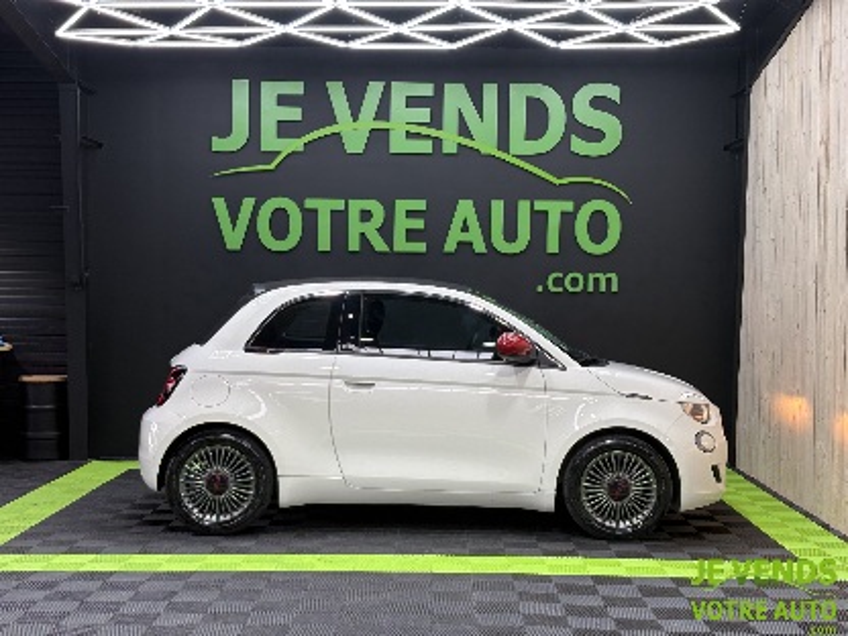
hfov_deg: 36.8
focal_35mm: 52
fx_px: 1274
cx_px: 424
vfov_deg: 28.0
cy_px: 318
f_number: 1.6
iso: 25
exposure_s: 1/100
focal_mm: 5.96
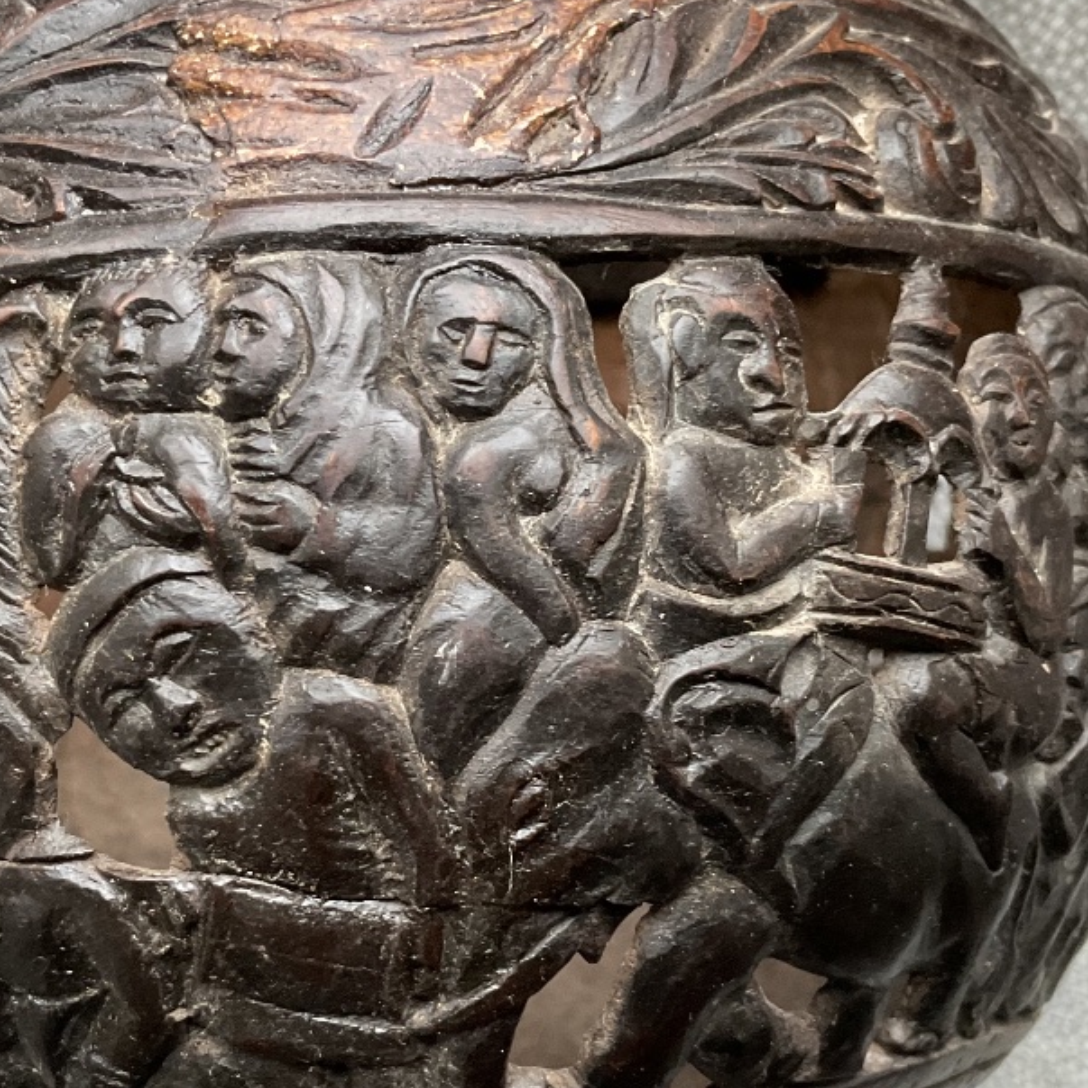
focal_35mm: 51
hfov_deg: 33.4
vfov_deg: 33.2
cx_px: 500
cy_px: 687
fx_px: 1814
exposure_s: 1/50
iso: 125
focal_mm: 3
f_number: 1.8
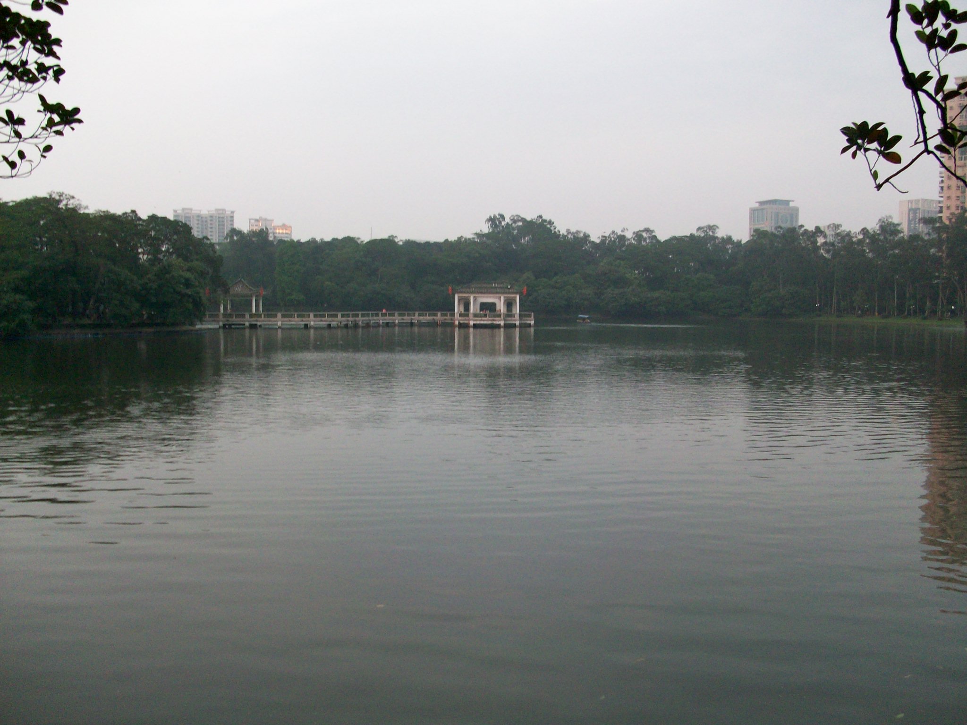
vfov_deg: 41.8
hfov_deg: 54.0
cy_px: 362
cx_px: 484
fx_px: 950
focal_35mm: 34
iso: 160
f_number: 2.8
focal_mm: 5.7
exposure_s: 1/38.8
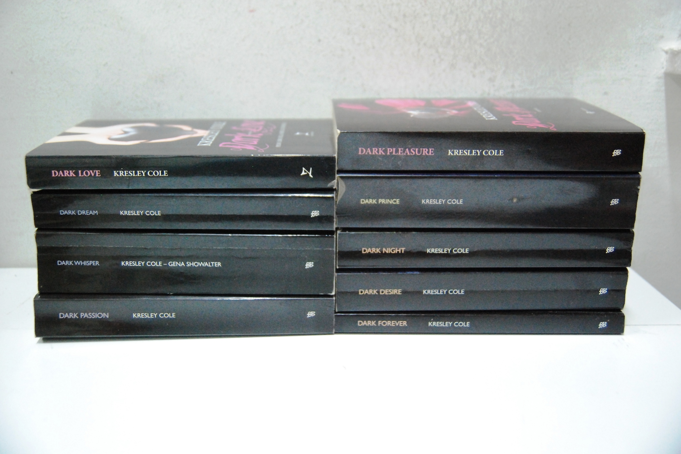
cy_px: 225
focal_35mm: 40
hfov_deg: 48.5
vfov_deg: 33.4
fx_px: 757
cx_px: 334
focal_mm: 26
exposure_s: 1/60
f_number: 2.8
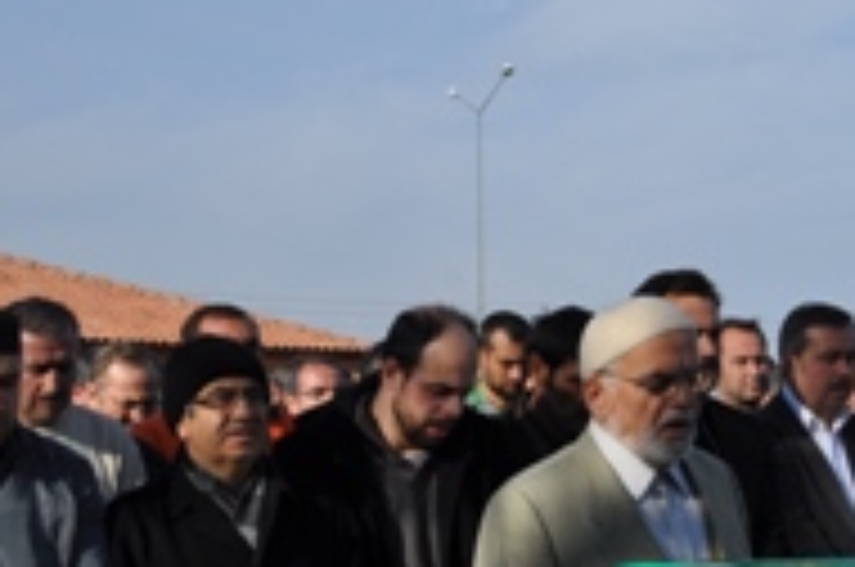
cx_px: 981
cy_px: 513
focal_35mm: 85
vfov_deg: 15.8
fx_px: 2015
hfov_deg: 22.4
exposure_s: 1/400
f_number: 10
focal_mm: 24
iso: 200
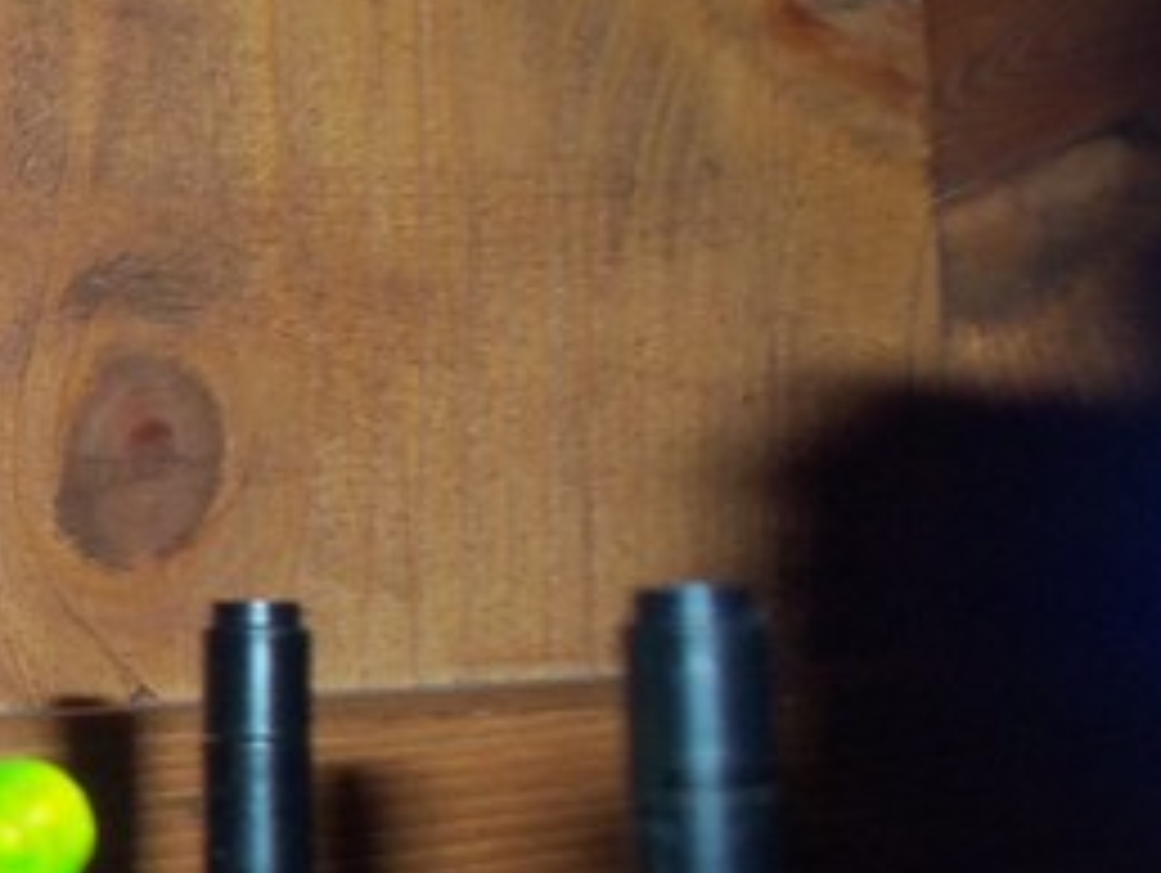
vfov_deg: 14.7
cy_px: 403
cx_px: -652
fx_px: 3391
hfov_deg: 17.2
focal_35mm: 101
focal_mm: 5.2
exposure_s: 1/30
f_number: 3.4
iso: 100
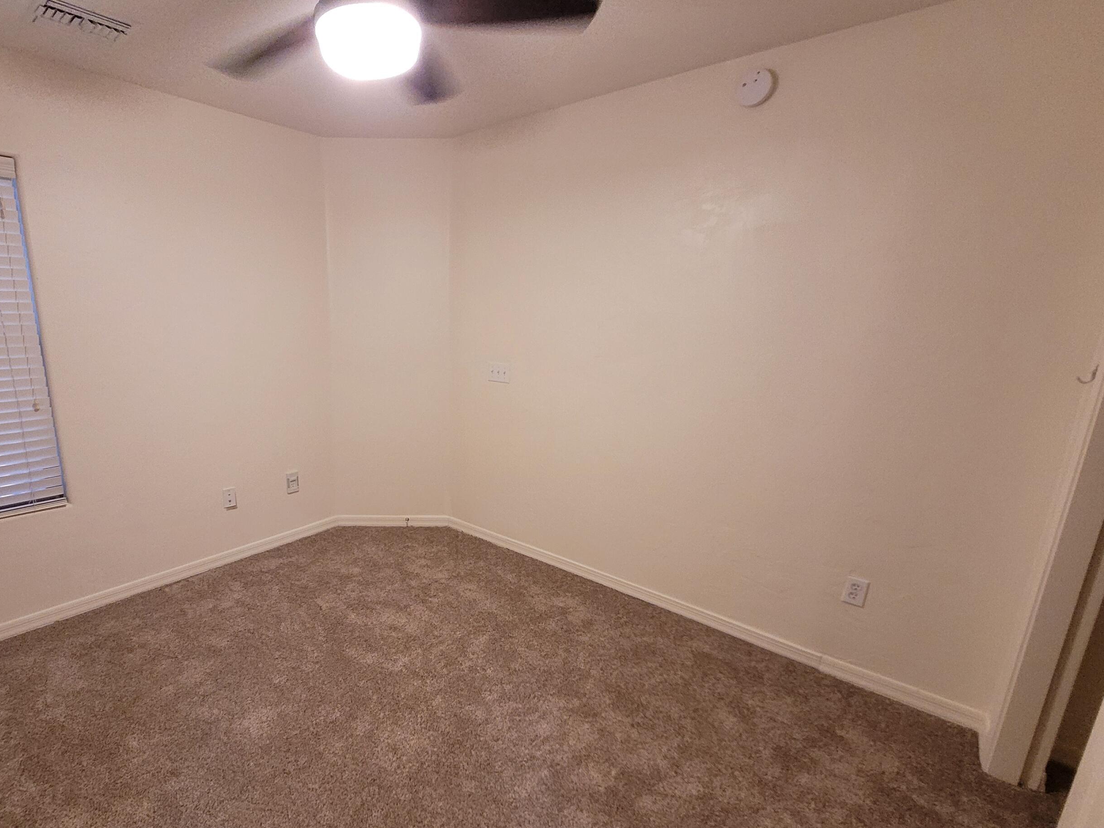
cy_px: 429
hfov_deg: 93.3
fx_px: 510
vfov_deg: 78.1
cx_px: 444
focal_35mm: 16
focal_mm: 1.74
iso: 400
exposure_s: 1/30
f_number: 2.2
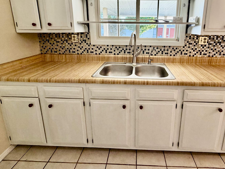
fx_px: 123
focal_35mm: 19
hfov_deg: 83.6
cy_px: 55
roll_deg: -0.4
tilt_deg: -12.6
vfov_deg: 66.6
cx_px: 135
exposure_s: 1/60
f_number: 2.2
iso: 200
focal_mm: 2.22
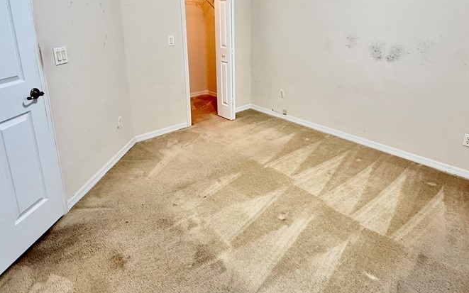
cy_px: 88
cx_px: 277
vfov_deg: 51.6
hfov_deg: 76.4
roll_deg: -1.8
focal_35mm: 23
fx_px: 294
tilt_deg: -13.5
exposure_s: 1/60
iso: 320
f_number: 2.2
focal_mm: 2.22
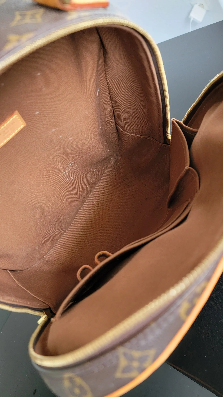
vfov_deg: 69.9
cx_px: 103
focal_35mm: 27
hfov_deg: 42.9
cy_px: 197
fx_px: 284
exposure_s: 1/50
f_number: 1.8
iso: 200
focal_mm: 6.7
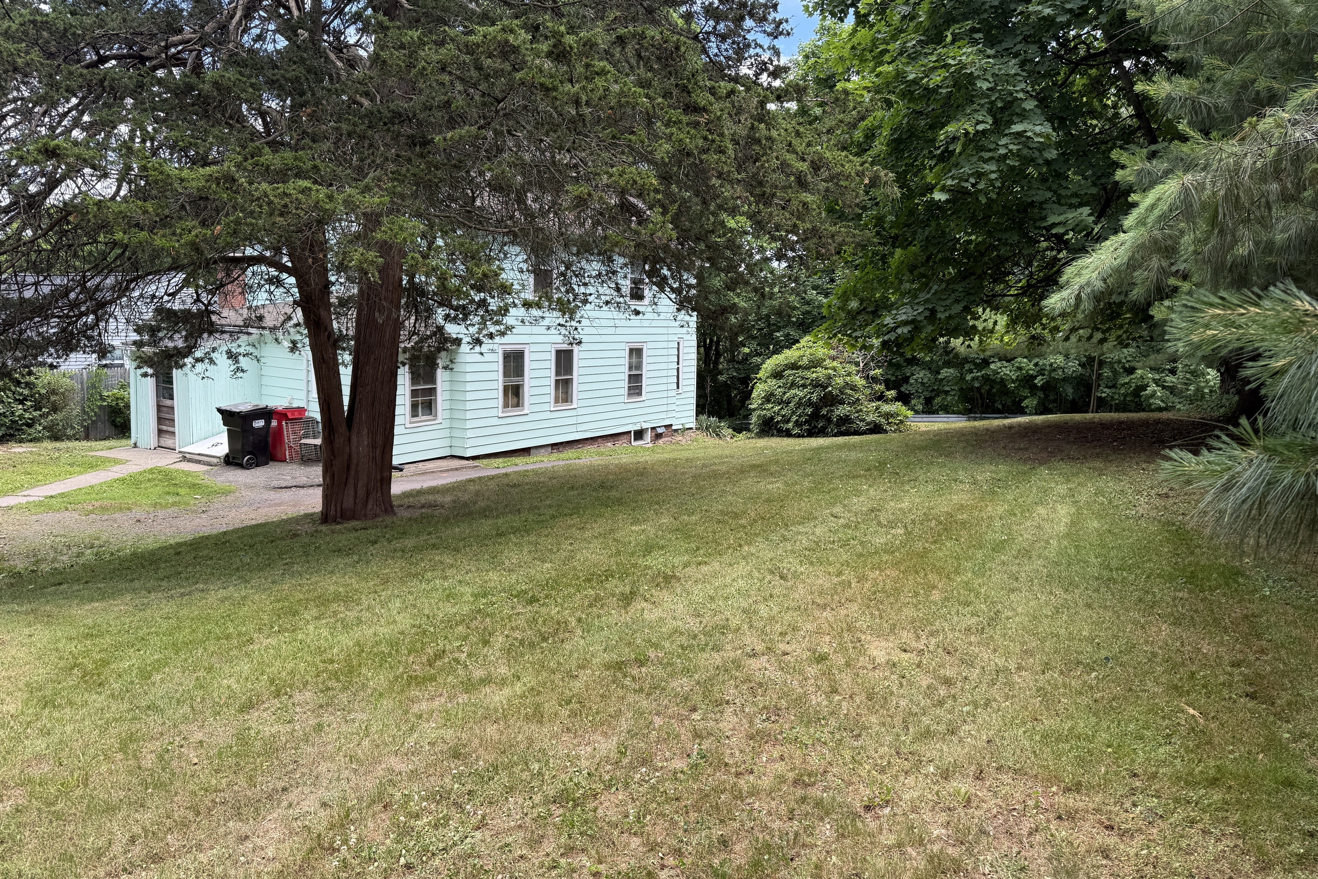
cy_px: 423
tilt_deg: -6.1
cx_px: 658
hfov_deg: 71.5
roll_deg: -1.2
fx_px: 915
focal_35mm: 25
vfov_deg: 51.3
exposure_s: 1/598
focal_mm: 6.76
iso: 80
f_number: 1.78
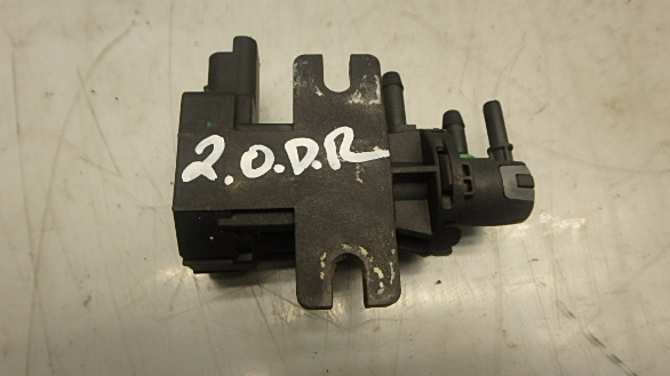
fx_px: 444
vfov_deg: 45.9
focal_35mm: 25
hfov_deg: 74.1
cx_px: 328
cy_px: 195
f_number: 3.5
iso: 200
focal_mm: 3.7
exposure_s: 1/60
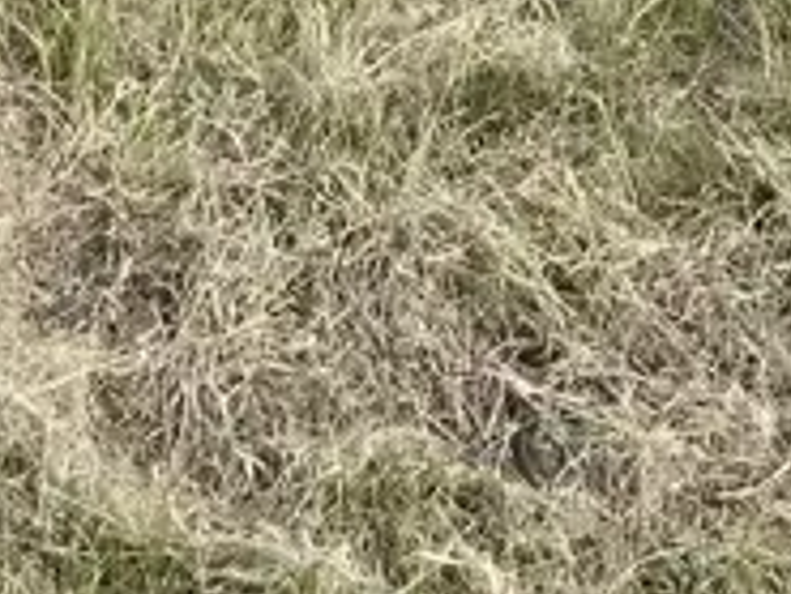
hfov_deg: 14.4
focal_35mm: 135
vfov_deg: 9.7
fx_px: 3087
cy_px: -816
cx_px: 13
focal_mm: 5.1
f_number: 1.6
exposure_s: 1/2488
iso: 32
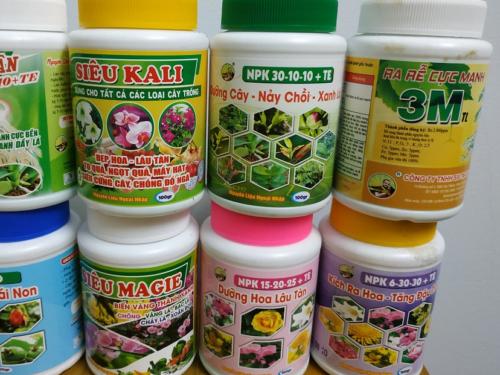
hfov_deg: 61.3
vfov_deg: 48.2
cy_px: 170
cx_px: 209
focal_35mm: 29
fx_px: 419
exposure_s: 1/20
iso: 640
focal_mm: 3.94
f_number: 1.9
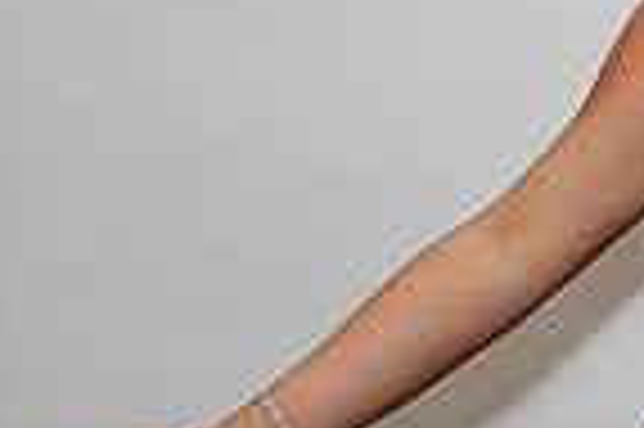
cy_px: -23
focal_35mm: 170
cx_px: 1256
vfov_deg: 8.0
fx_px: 3038
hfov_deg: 11.1
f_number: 6.3
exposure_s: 1/60
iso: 800
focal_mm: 42
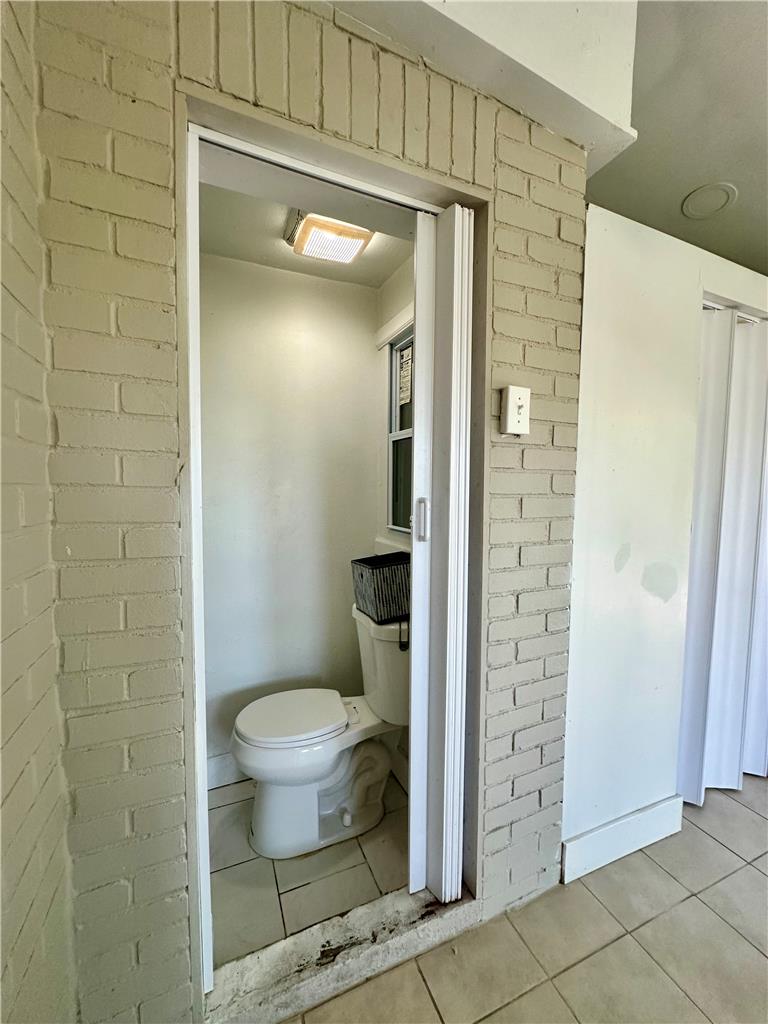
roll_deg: -1.9
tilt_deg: -2.6
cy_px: 512
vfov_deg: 102.1
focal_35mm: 14
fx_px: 414
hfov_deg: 85.7
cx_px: 384
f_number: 2.2
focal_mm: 2.22
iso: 160
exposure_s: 1/120
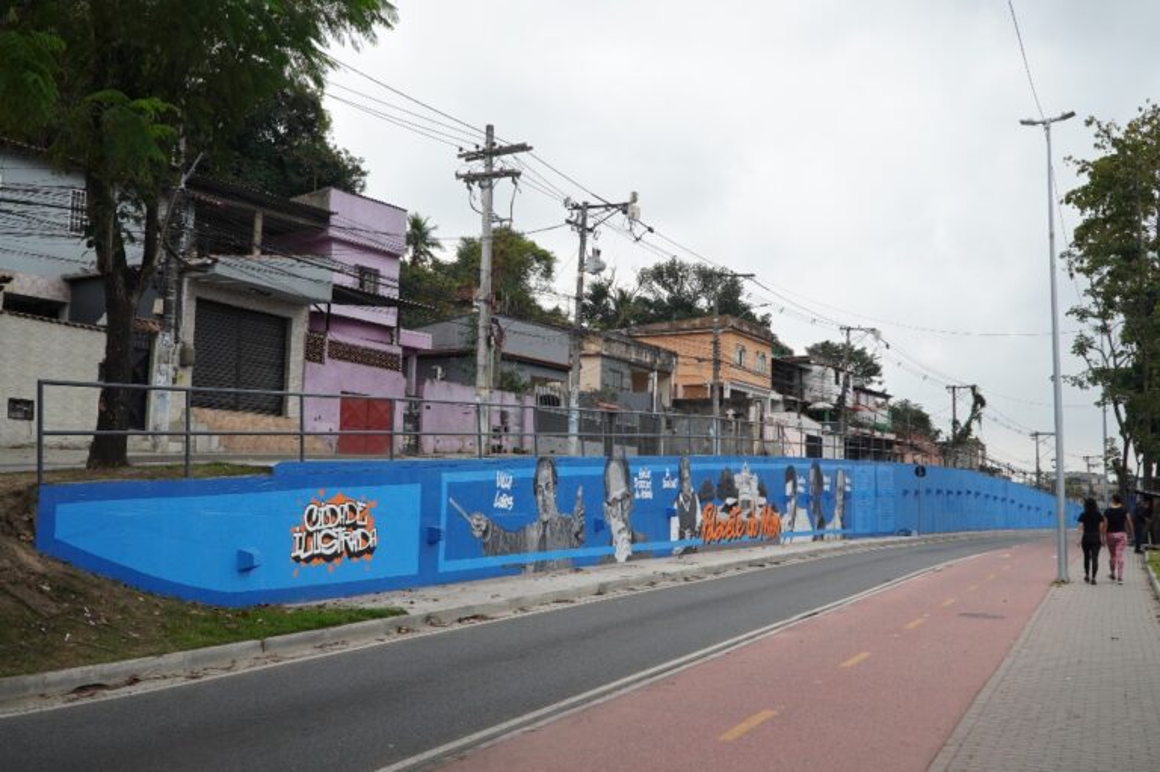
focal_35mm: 32
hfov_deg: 59.5
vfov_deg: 41.7
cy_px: 386
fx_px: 1014
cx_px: 580
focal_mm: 21
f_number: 9
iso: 400
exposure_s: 1/500
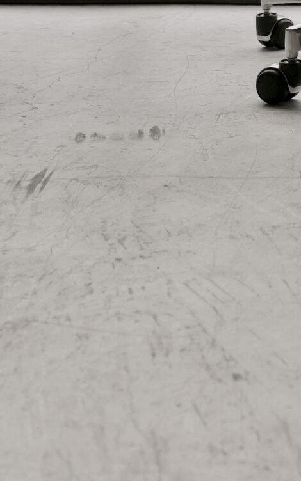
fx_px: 1549
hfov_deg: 10.5
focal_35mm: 118
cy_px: -235
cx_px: 516
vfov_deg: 16.2
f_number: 4
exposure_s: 1/30
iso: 320
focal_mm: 34
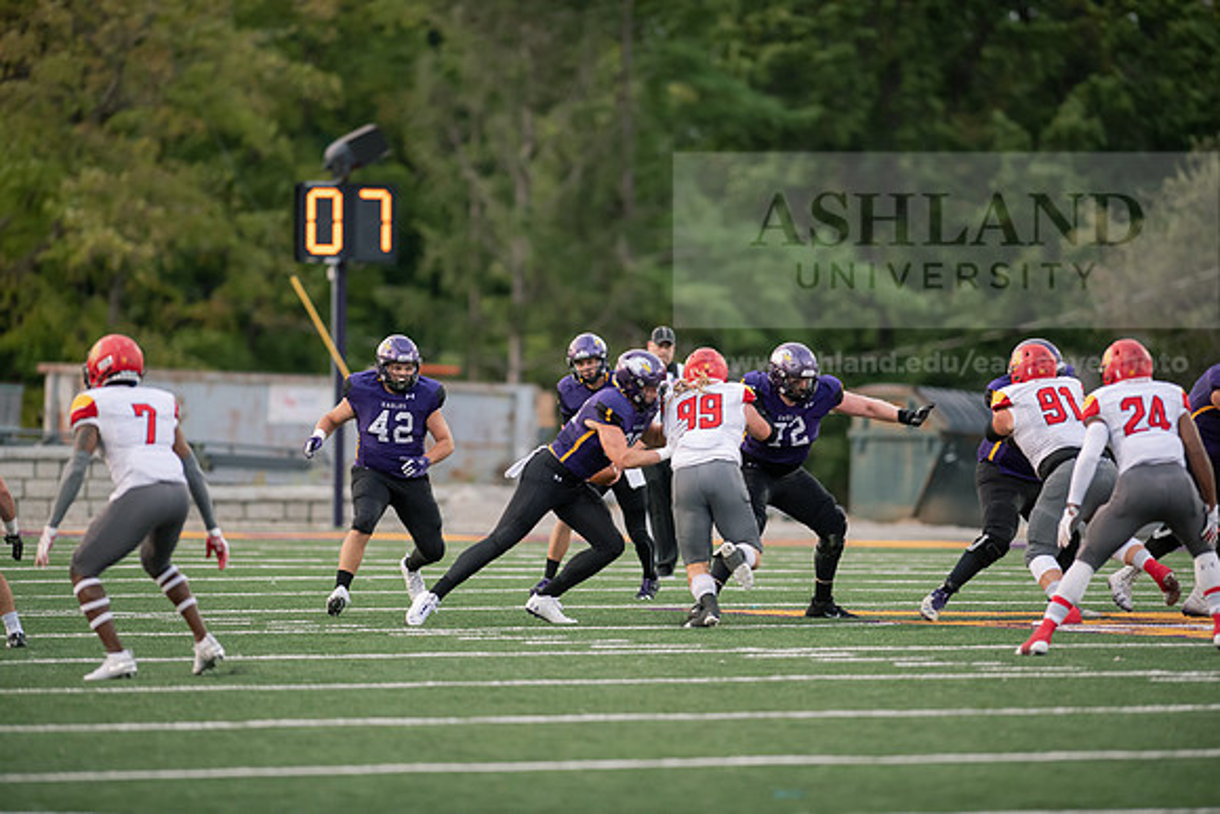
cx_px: 610
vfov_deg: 4.6
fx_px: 10169
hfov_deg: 6.9
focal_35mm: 300
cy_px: 407
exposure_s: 1/800
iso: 1600
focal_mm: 300
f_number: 2.8
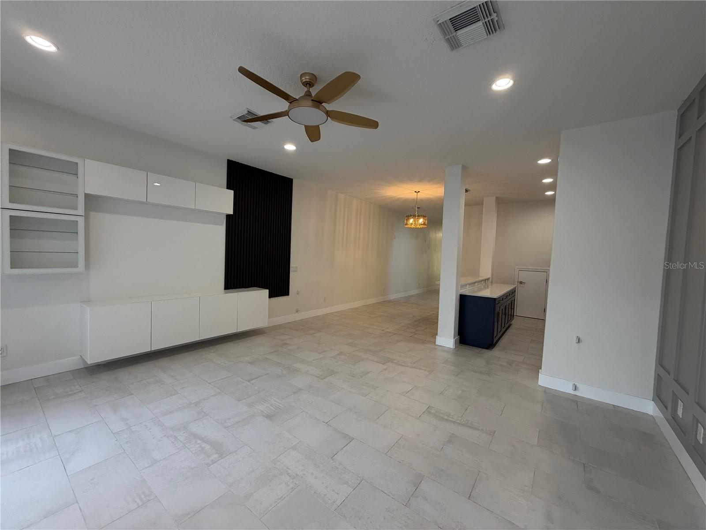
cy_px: 265
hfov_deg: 102.1
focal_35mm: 14
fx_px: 286
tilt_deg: -2.3
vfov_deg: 85.7
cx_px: 353
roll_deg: -2.0
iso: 250
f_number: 2.2
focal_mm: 2.22
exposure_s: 1/120
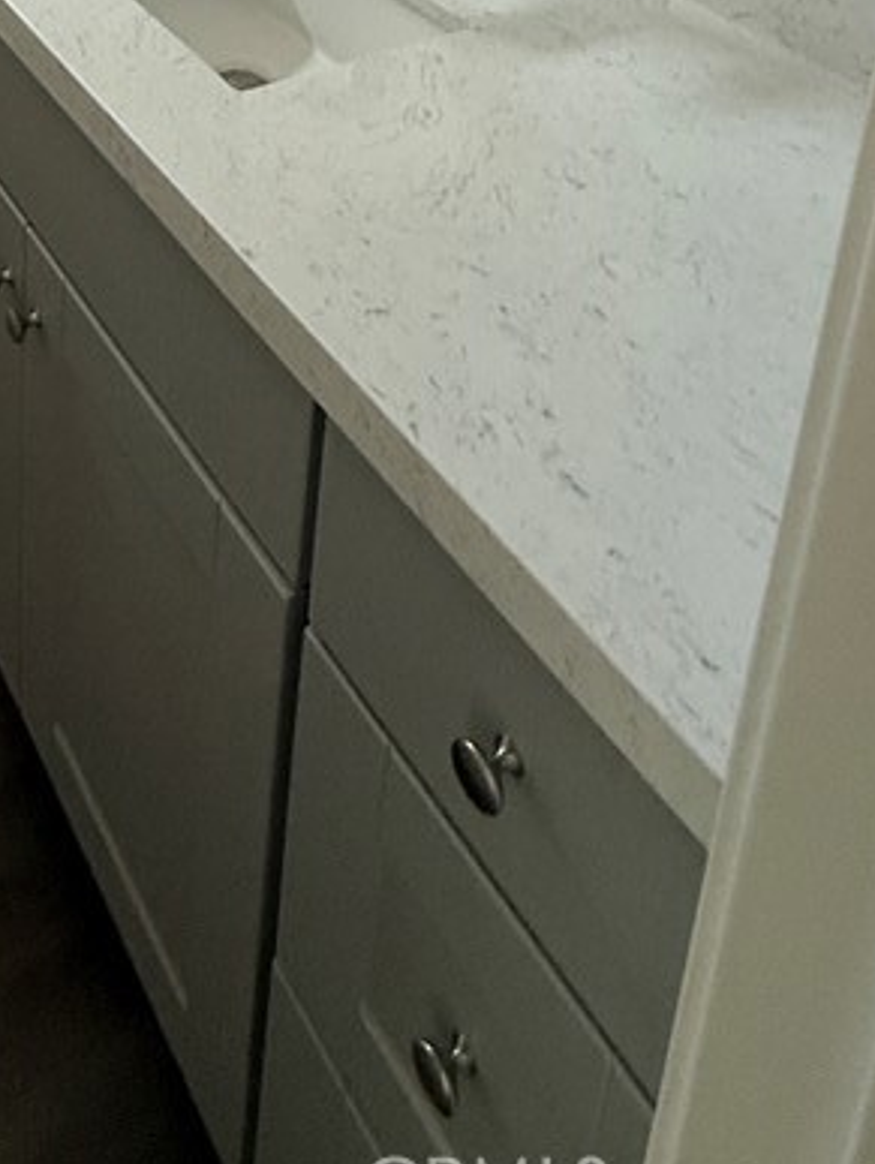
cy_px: -313
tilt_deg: -15.9
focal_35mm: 37
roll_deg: -1.1
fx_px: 1245
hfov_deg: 34.9
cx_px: -12
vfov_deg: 35.8
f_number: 2.2
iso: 320
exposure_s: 1/92
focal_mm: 2.22
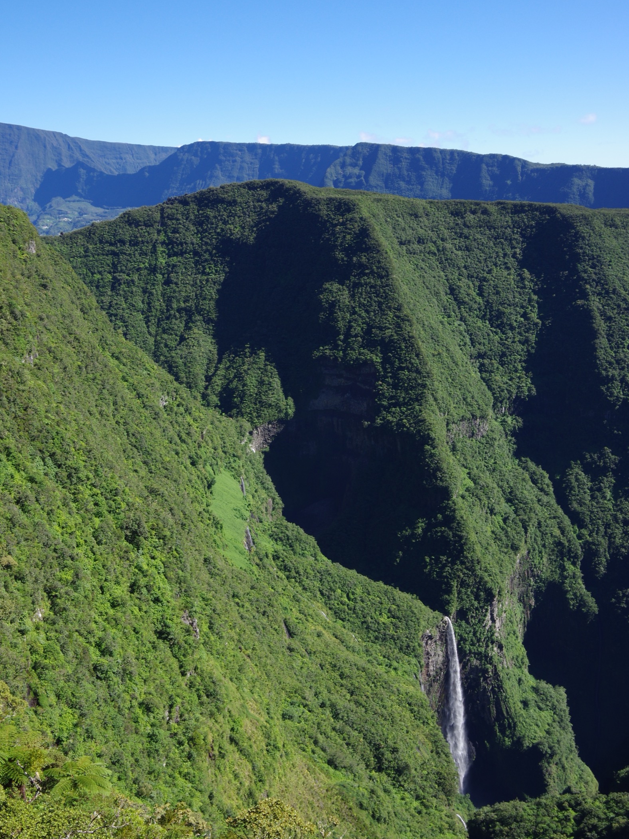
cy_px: 416
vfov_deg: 54.0
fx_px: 824
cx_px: 312
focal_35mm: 34
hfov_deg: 41.8
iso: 100
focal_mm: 21
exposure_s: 1/100
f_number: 11
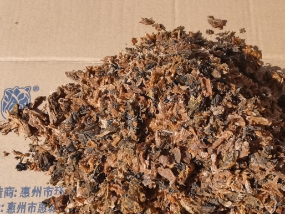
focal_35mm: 42
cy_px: 142
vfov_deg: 34.1
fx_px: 346
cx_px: 164
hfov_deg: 44.6
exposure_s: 1/1300
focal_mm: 2.26
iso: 50
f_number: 2.2
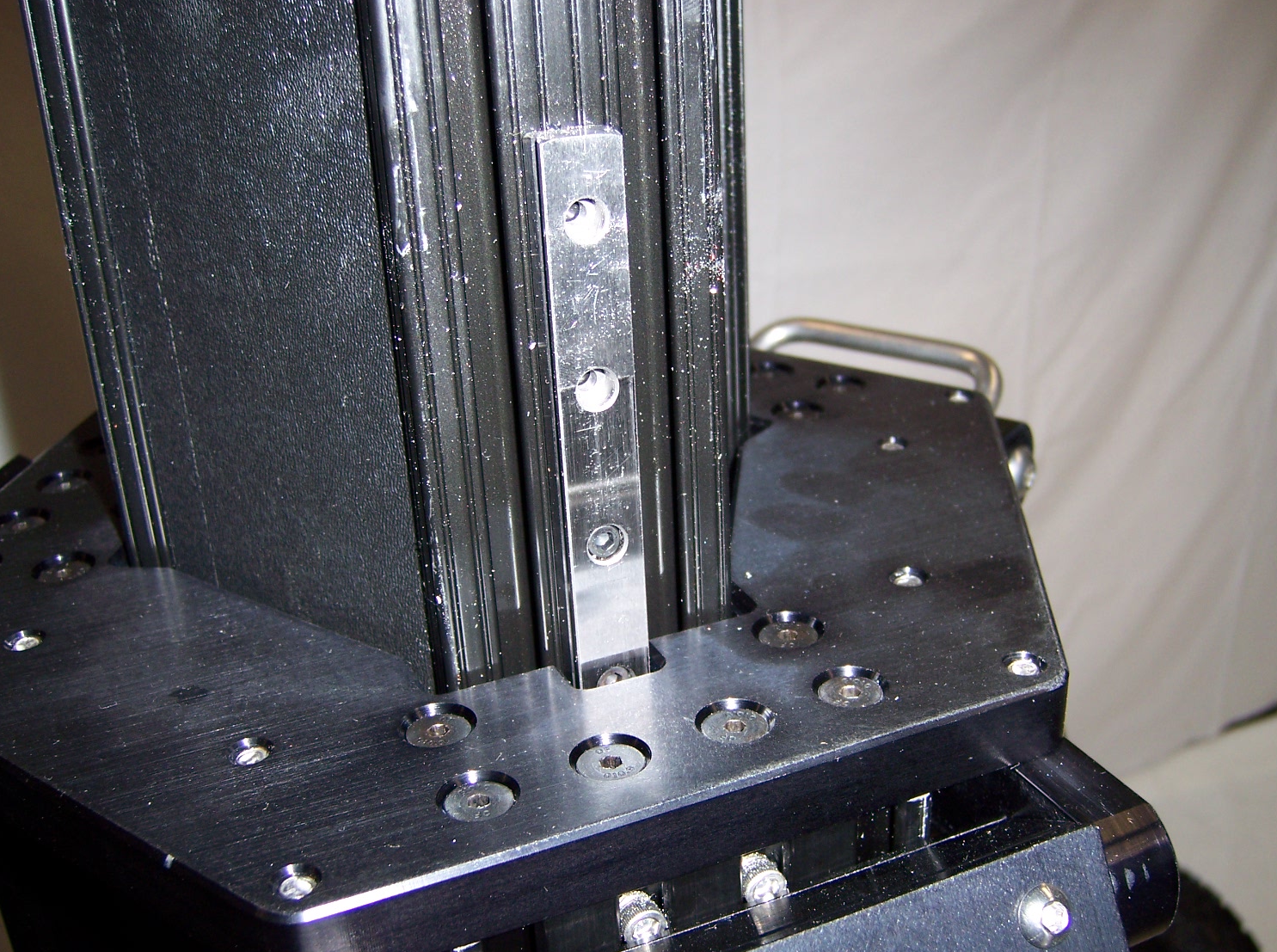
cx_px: 657
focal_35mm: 38
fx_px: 1399
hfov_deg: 49.1
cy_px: 480
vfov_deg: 37.6
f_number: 2.8
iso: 100
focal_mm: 6
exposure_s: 1/60
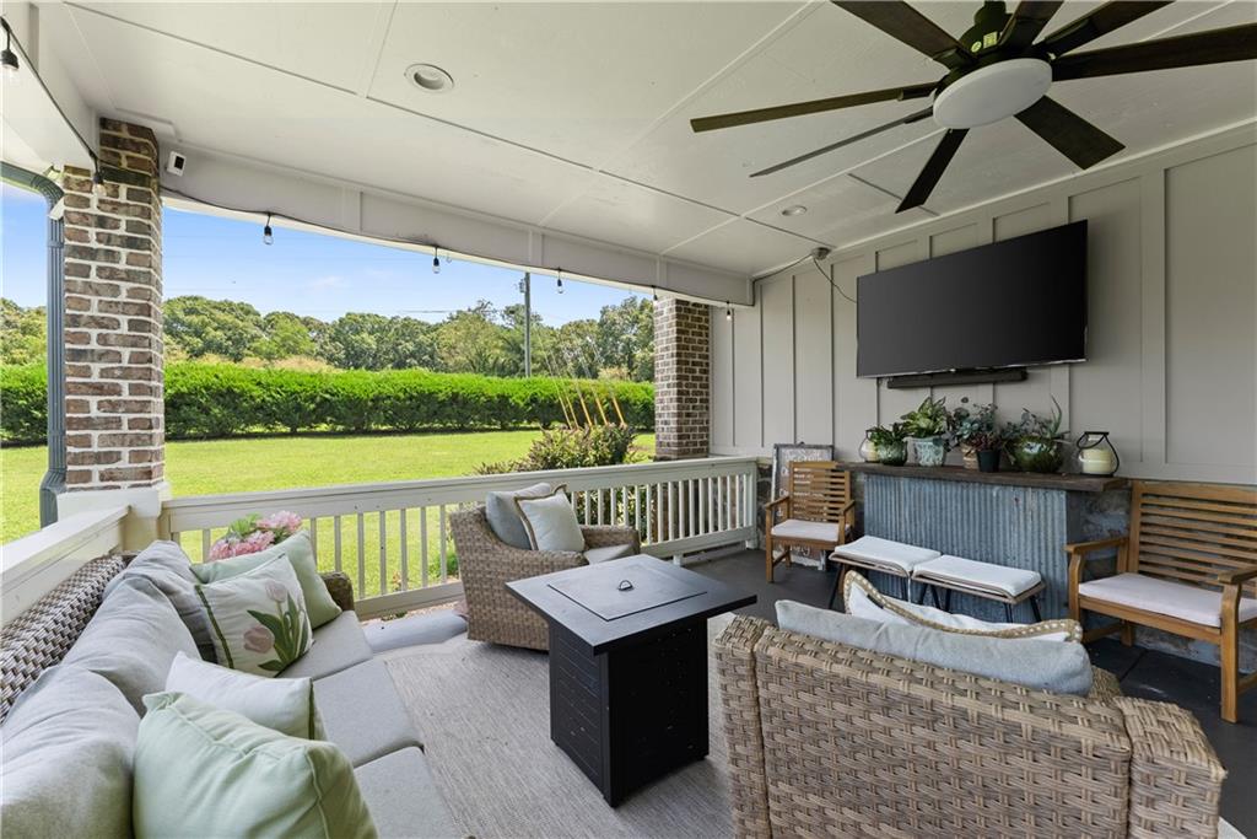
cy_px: 420
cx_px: 628
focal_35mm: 14
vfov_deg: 81.2
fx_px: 489
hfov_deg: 104.2
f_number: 7.1
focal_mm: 14
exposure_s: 1/60
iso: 800
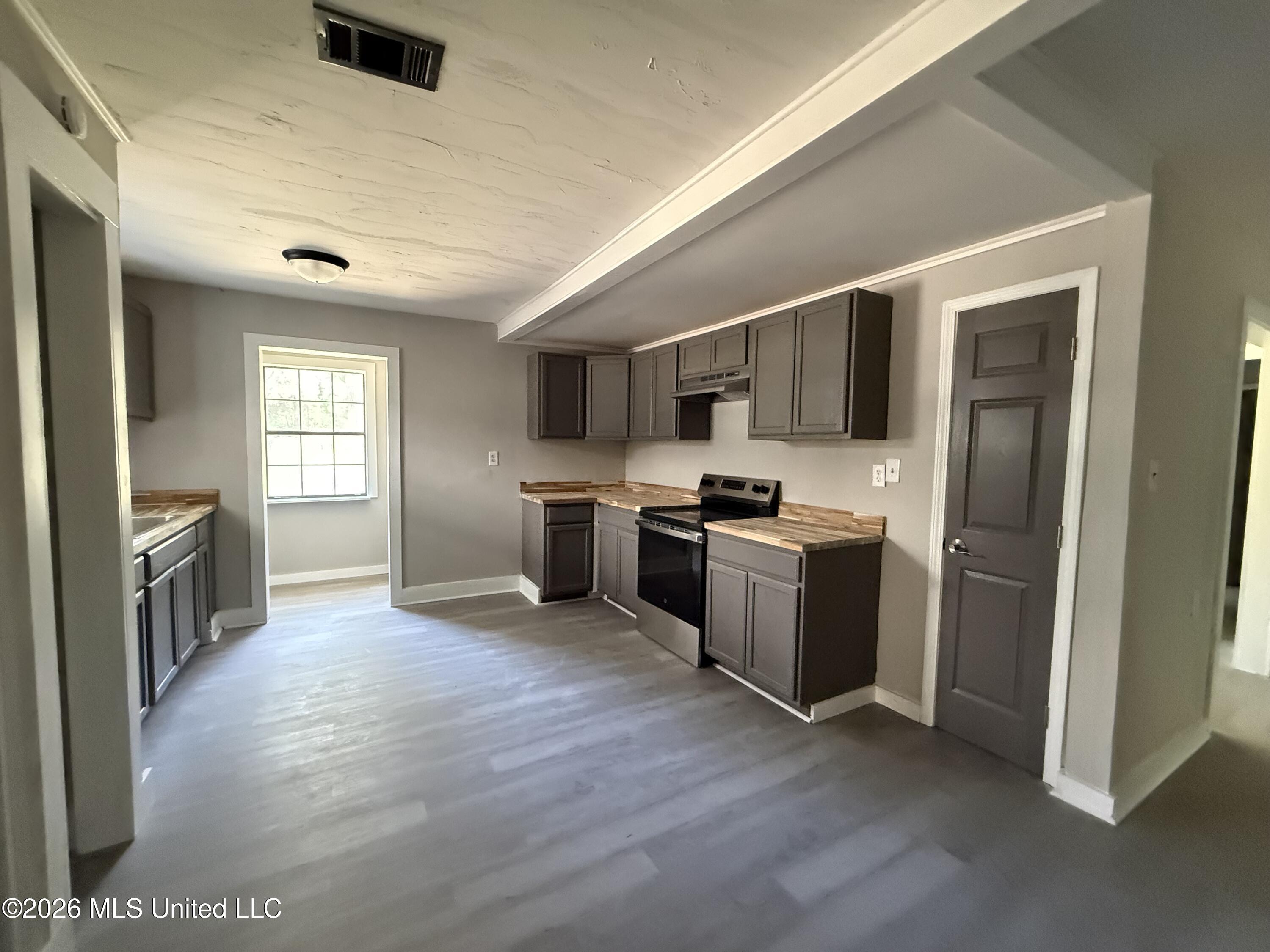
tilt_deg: -3.6
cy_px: 476
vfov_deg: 85.7
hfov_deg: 102.1
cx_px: 635
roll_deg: -0.8
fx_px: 514
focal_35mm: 14
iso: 1000
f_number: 2.2
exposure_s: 1/60
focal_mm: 2.22
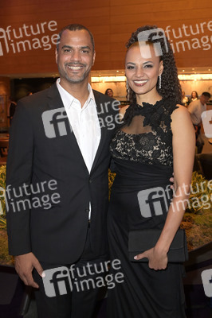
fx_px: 301
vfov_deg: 55.8
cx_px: 106
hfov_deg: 38.8
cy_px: 159
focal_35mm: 34
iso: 2500
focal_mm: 34
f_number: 5.6
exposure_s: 1/40
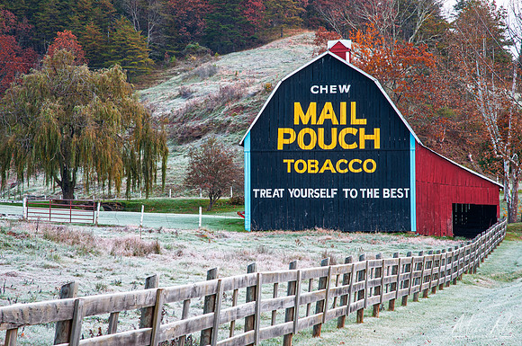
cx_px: 261
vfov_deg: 13.0
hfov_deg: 19.5
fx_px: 1520
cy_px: 173
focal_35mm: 105
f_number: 11
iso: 200
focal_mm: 70
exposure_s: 1/8
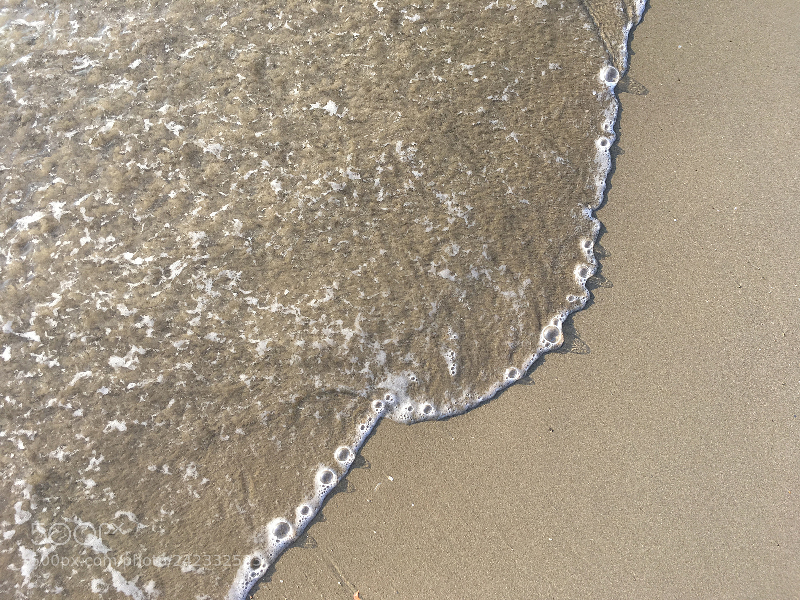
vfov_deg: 48.2
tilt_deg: -78.0
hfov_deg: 61.7
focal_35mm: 29
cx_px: 400
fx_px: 670
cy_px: 300
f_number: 2.2
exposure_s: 1/295
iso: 25
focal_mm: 4.15
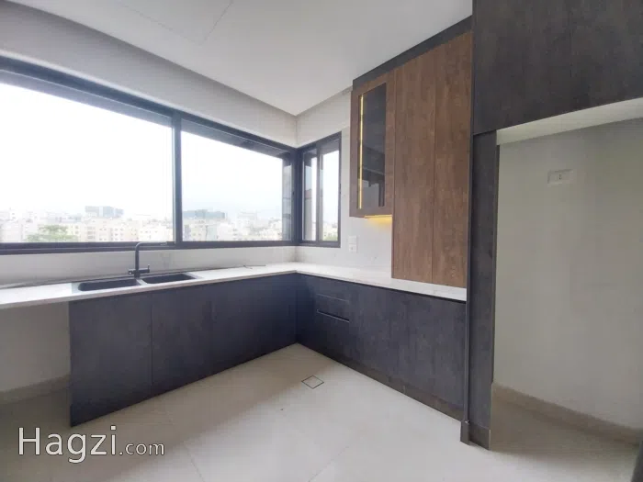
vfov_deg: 89.9
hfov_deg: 106.2
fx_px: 241
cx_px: 322
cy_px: 241
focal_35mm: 13
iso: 100
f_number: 2.2
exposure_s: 1/100
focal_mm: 1.3
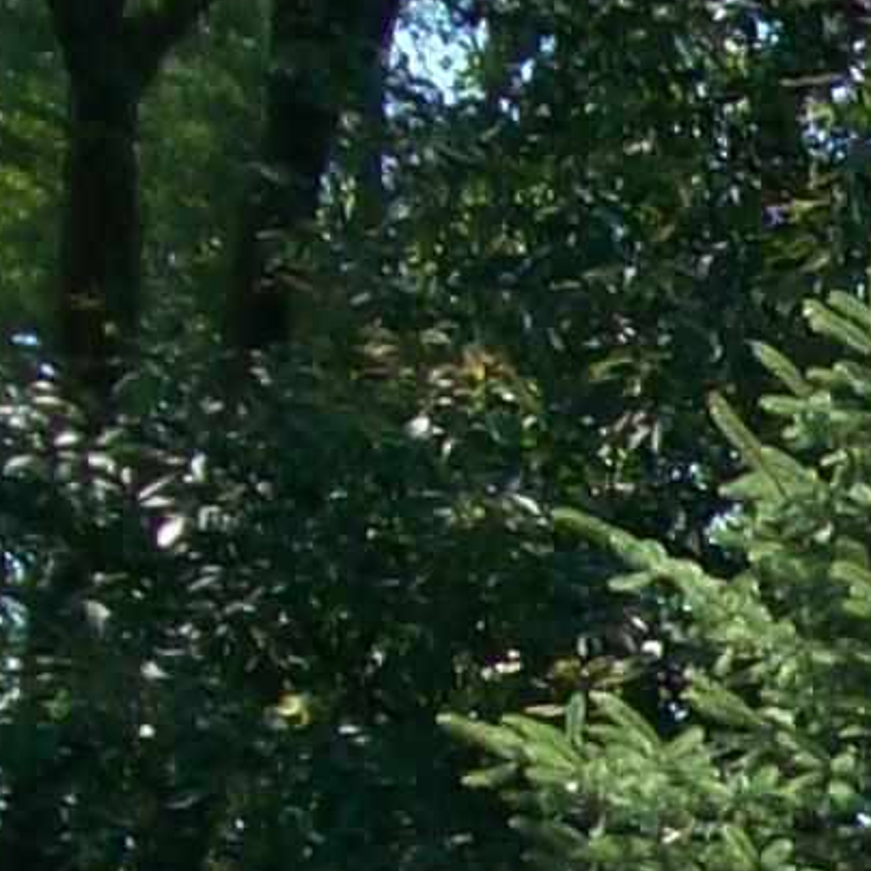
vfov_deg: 7.7
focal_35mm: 224
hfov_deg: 7.2
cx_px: 2244
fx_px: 6377
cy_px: 1300
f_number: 2.7
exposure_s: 1/425
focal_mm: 6
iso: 80
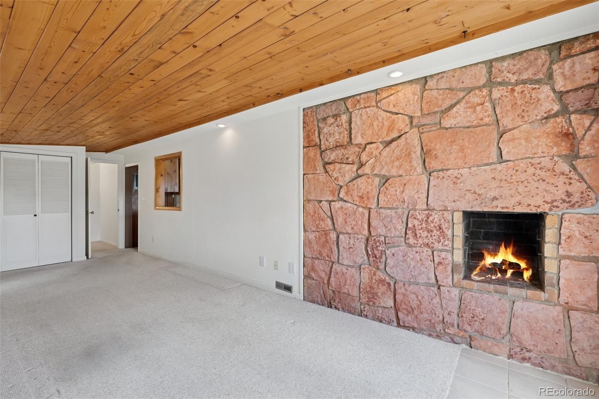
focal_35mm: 16
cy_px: 200
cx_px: 300
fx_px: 266
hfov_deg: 96.7
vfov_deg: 73.7
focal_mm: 16
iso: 100
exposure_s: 1/1.67
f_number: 11
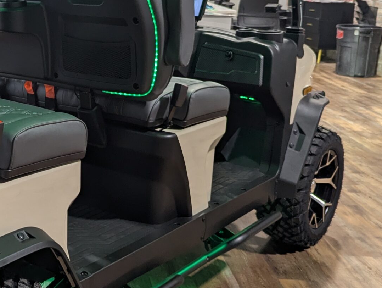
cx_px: 27
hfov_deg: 31.9
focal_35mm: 57
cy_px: 91
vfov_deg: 25.6
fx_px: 630
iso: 192
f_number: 1.85
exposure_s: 1/120
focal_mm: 6.81
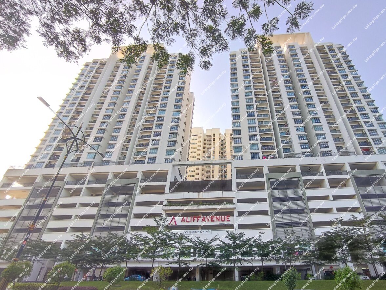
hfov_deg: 94.5
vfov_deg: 78.1
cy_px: 145
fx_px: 178
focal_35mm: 16
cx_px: 193
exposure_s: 1/162
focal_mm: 1.65
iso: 50
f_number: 2.2
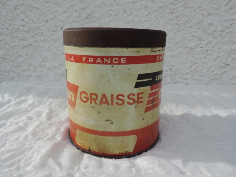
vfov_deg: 54.9
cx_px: 115
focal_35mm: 25
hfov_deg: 69.4
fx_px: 170
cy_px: 86
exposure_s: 1/800
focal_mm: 4.3
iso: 80
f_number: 3
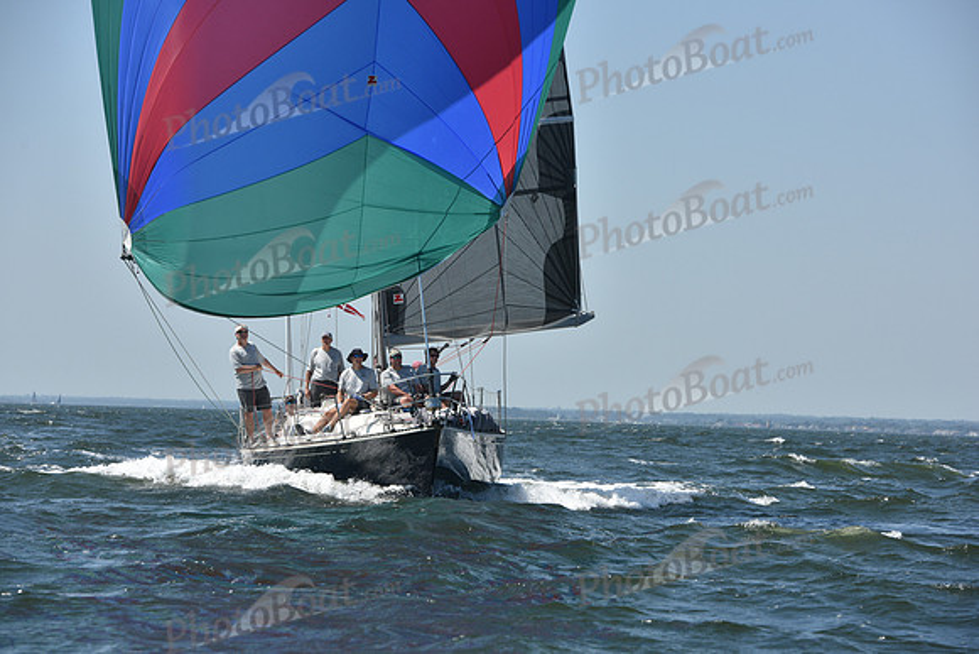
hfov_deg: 14.7
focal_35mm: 140
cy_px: 327
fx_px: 3808
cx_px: 490
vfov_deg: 9.8
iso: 250
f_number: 8
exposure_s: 1/1250
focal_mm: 140
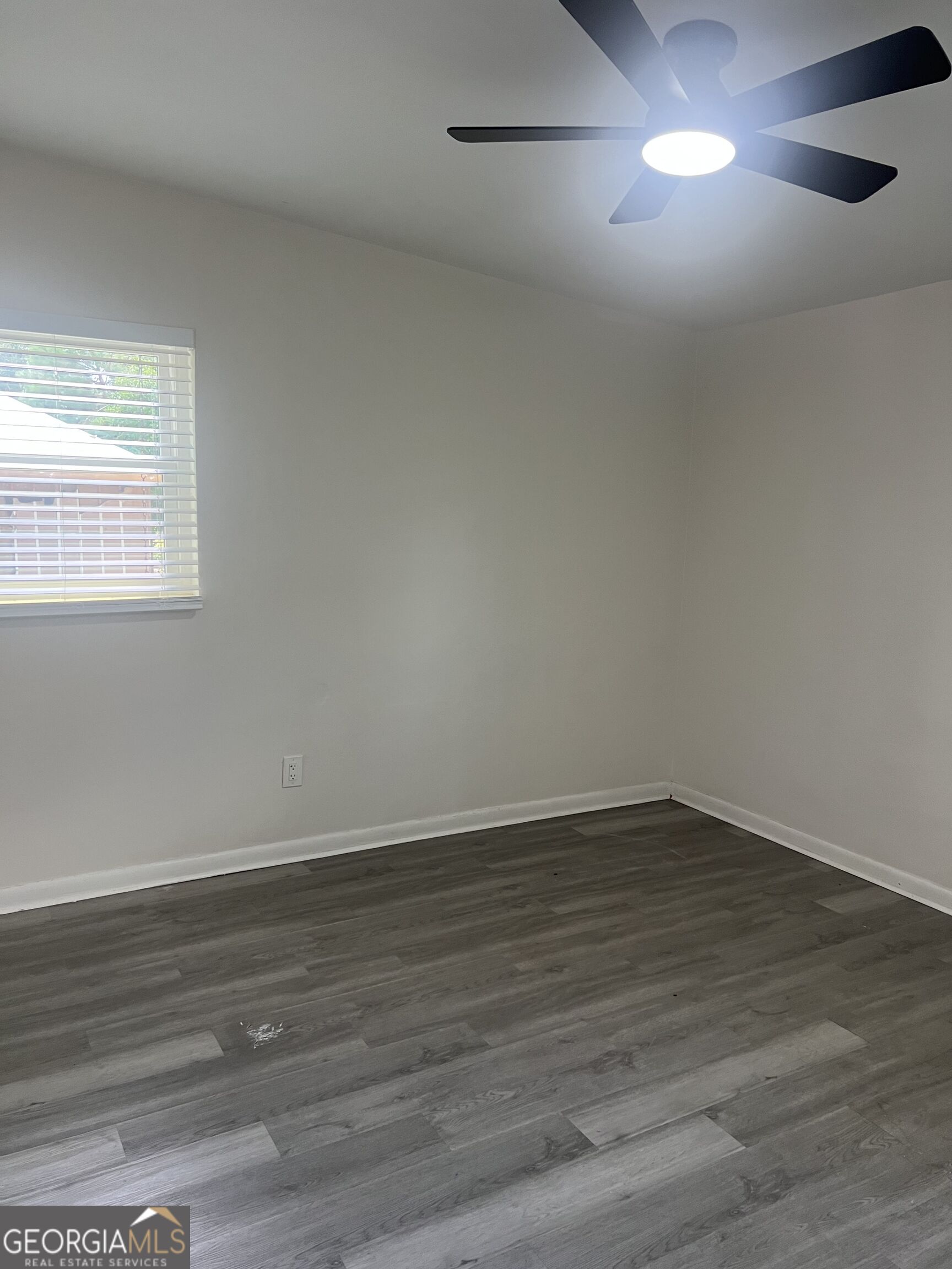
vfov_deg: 67.3
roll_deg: -2.0
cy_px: 634
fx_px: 953
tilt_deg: -7.8
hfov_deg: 53.1
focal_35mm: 26
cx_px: 476
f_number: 1.5
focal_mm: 5.7
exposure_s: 1/60
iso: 80
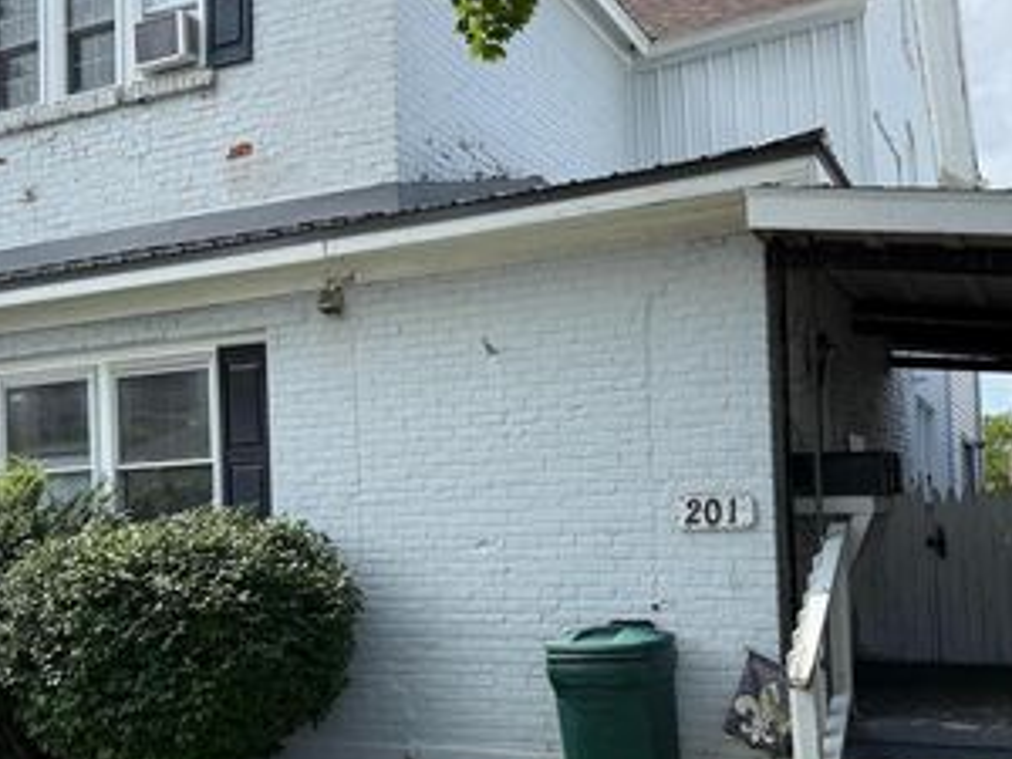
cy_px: 464
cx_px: 540
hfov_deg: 46.8
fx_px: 1169
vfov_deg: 35.8
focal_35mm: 40
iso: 100
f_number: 1.78
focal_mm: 6.76
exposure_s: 1/4167
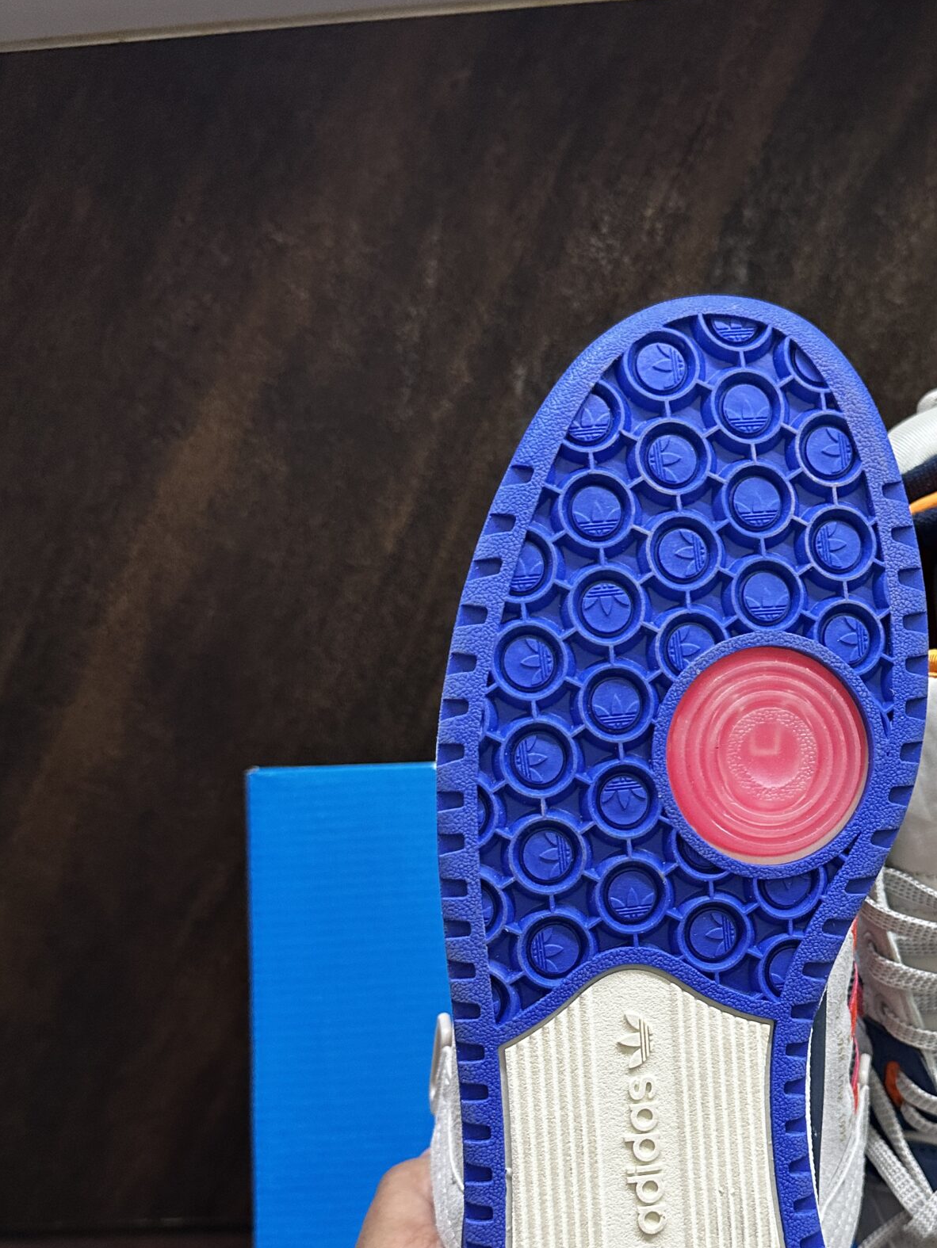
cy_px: 845
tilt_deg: -5.7
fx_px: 1407
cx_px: 735
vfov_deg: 47.0
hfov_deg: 35.8
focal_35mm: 39
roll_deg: +2.9
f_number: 1.78
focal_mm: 6.86
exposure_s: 1/100
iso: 200
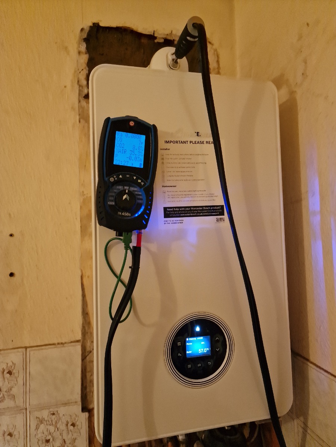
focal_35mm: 23
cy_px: 224
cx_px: 168
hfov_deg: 58.9
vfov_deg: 73.9
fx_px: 298
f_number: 1.8
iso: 640
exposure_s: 1/33
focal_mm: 6.4
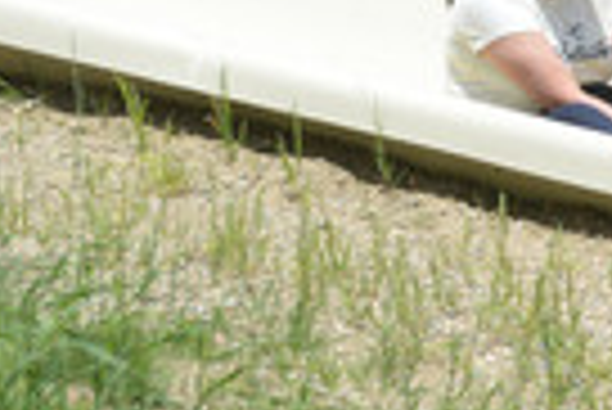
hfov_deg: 3.6
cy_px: 223
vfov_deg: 2.4
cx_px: 850
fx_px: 9734
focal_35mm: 572
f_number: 6.3
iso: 200
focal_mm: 195
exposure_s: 1/640
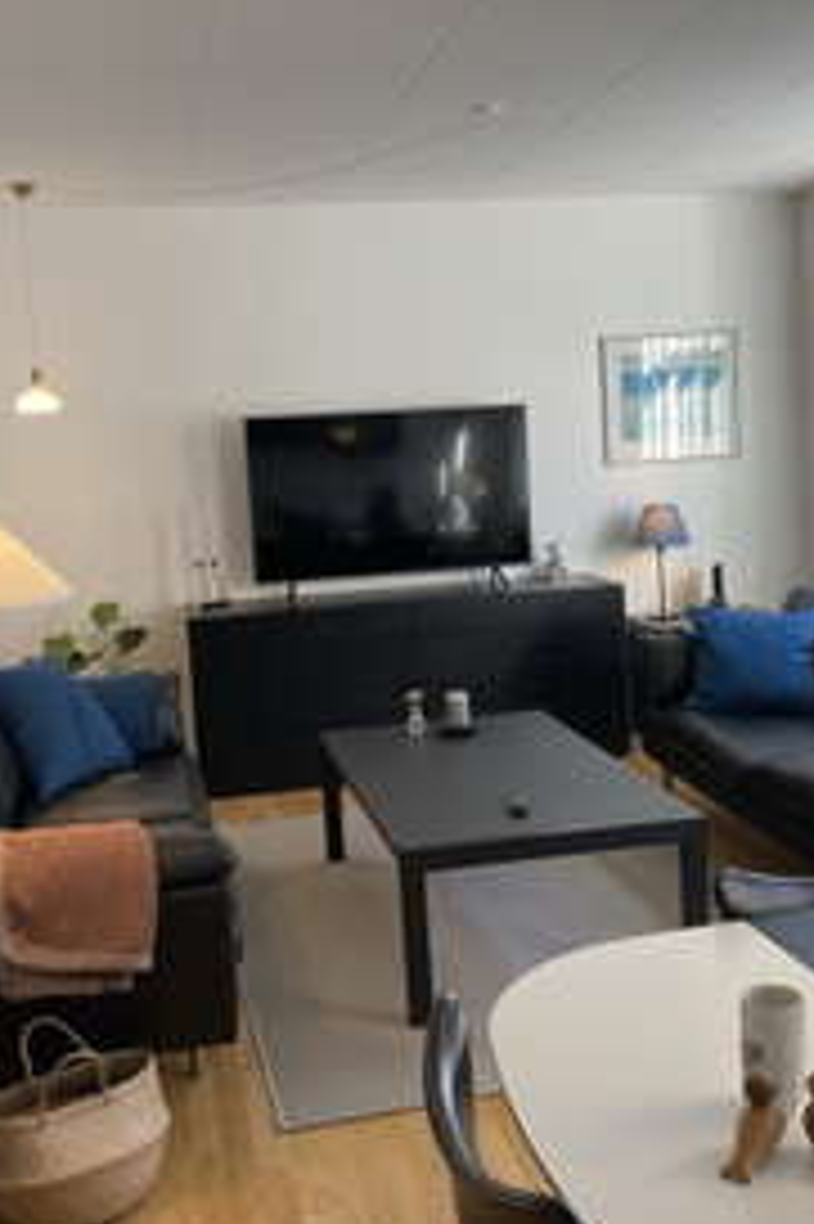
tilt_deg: -9.0
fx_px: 1358
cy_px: 621
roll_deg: +1.3
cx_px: 438
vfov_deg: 48.5
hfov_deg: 33.3
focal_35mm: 40
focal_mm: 3.99
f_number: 1.8
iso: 64
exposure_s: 1/100
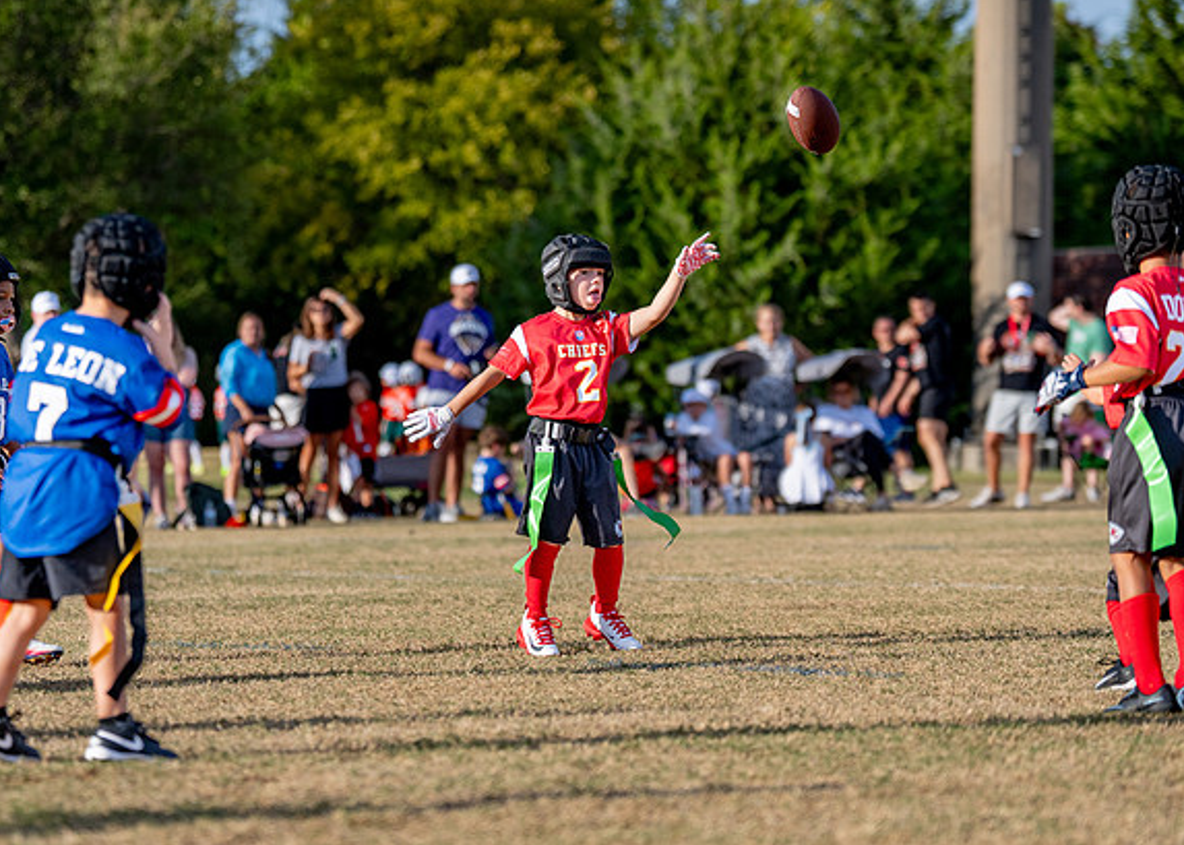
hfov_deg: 12.3
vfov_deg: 8.8
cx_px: 610
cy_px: 374
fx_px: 5480
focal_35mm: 163
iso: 250
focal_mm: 115
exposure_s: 1/5000
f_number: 2.8
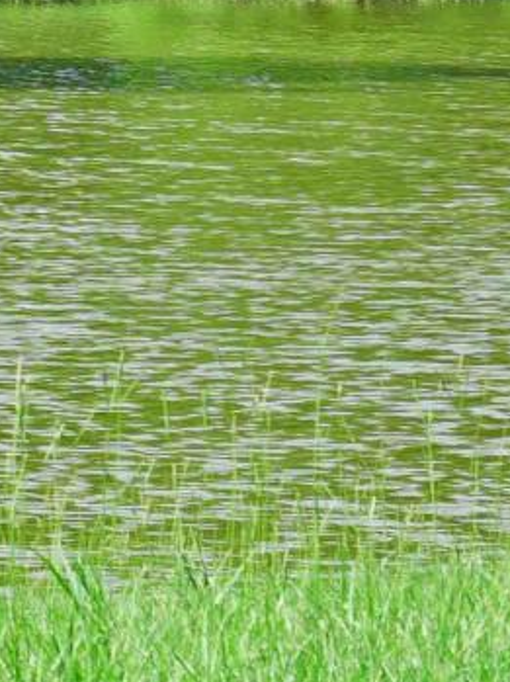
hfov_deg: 1.9
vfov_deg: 2.5
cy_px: -928
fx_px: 15393
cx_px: 1509
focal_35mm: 782
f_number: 7.1
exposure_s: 1/125
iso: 100
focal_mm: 63
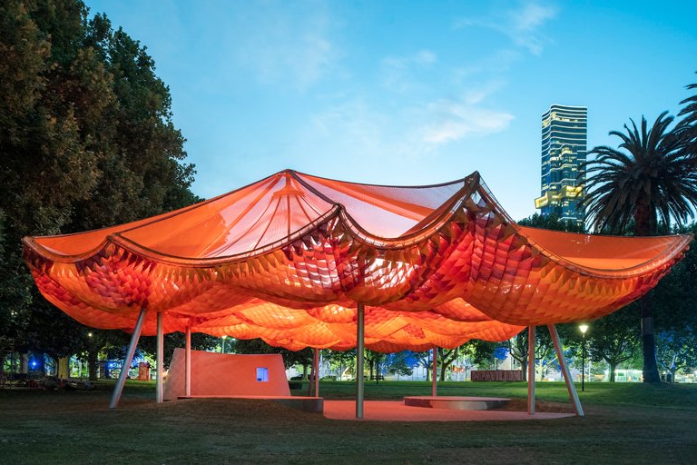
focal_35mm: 25
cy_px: 224
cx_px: 339
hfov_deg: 71.5
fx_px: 484
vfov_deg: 51.3
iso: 3200
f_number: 6.7
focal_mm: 24
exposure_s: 1.5
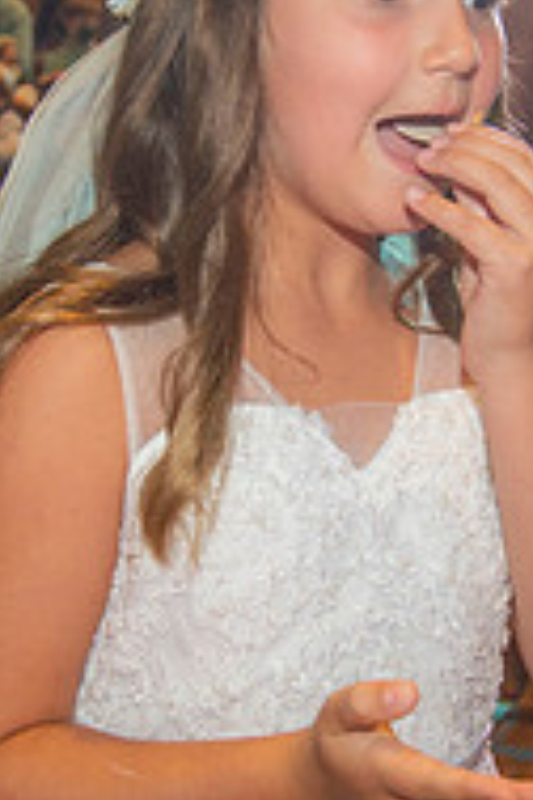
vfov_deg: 23.6
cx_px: 330
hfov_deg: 15.9
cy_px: 377
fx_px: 1910
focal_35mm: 86
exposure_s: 1/200
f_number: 5
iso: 1600
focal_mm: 28
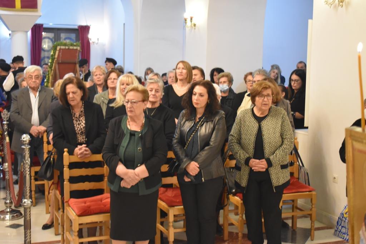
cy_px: 122
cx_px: 183
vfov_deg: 26.5
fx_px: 519
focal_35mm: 51
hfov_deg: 38.9
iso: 3200
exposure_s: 1/50
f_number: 4.5
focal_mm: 34
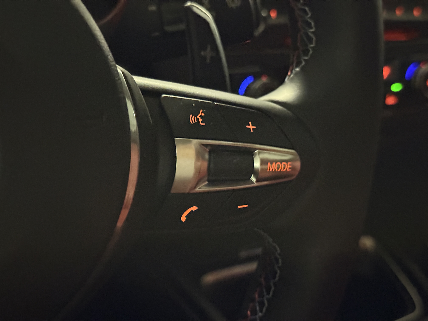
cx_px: 214
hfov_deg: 39.7
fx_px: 593
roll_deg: -10.0
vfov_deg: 30.3
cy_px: 160
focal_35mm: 48
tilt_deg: -29.3
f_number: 1.78
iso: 5000
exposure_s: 1/15
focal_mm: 6.76
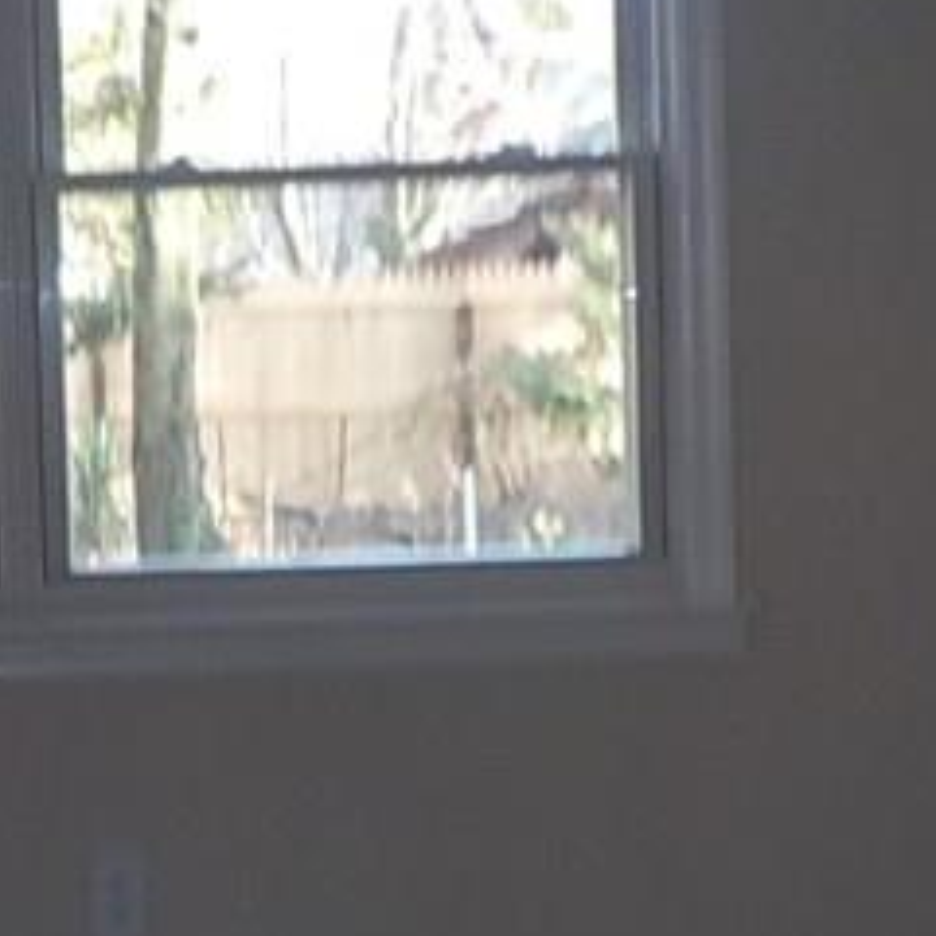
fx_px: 3457
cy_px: 526
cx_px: -82
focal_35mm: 113
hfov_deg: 15.1
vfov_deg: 15.4
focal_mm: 4.1
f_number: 3.3
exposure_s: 1/30
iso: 125
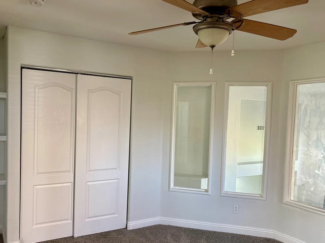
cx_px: 149
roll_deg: -2.1
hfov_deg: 58.3
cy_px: 138
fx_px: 291
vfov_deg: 45.3
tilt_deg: -4.8
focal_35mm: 31
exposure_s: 1/94
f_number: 1.6
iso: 125
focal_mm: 5.96
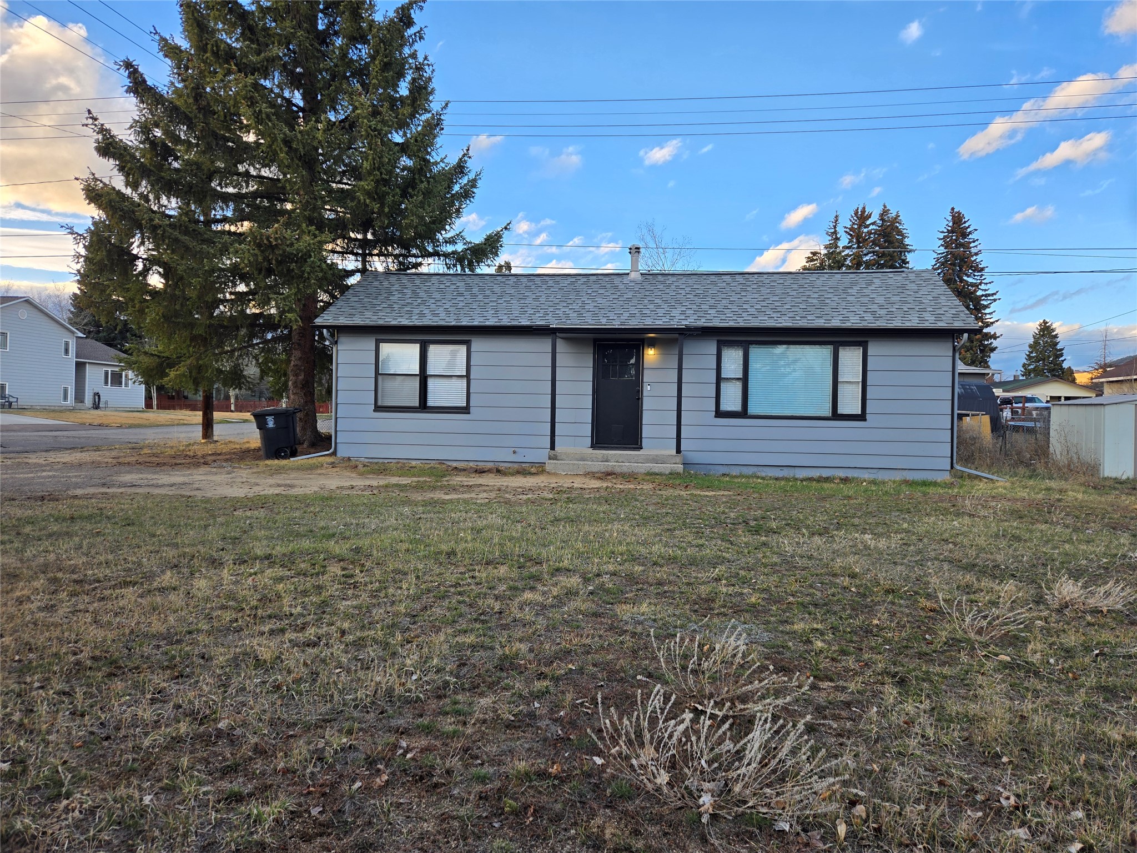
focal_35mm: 23
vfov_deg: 58.9
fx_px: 755
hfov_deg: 73.9
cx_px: 568
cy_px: 426
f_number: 1.8
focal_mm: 5.4
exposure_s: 1/319
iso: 25
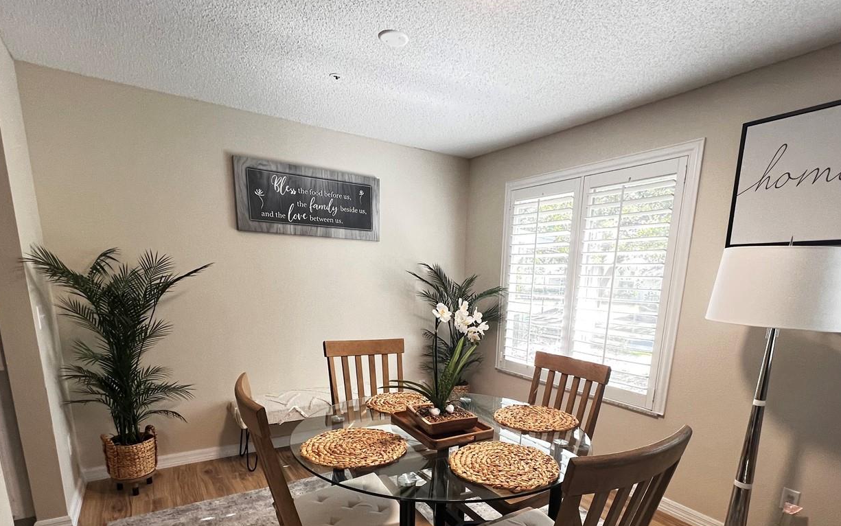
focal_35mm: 18
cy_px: 374
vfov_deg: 62.4
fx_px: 413
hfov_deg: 90.9
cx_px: 454
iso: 250
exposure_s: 1/71
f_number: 1.8
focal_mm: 1.57
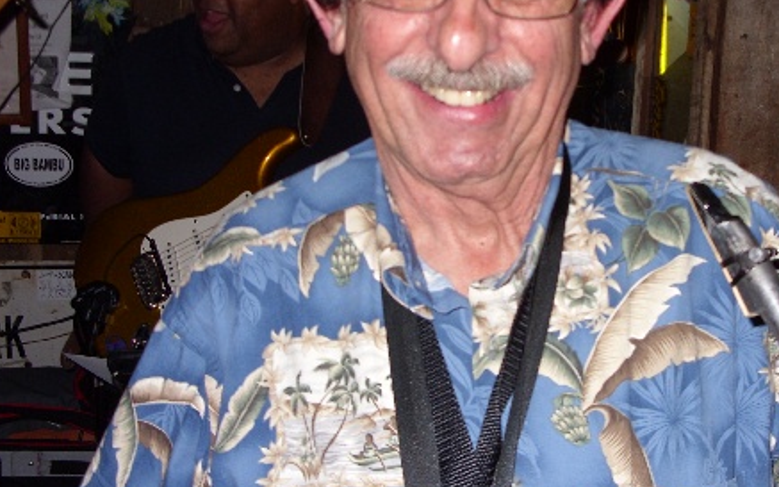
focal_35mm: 59
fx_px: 1252
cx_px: 515
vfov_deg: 22.0
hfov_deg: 34.3
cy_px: 225
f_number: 2.8
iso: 50
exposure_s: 1/30
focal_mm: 6.3
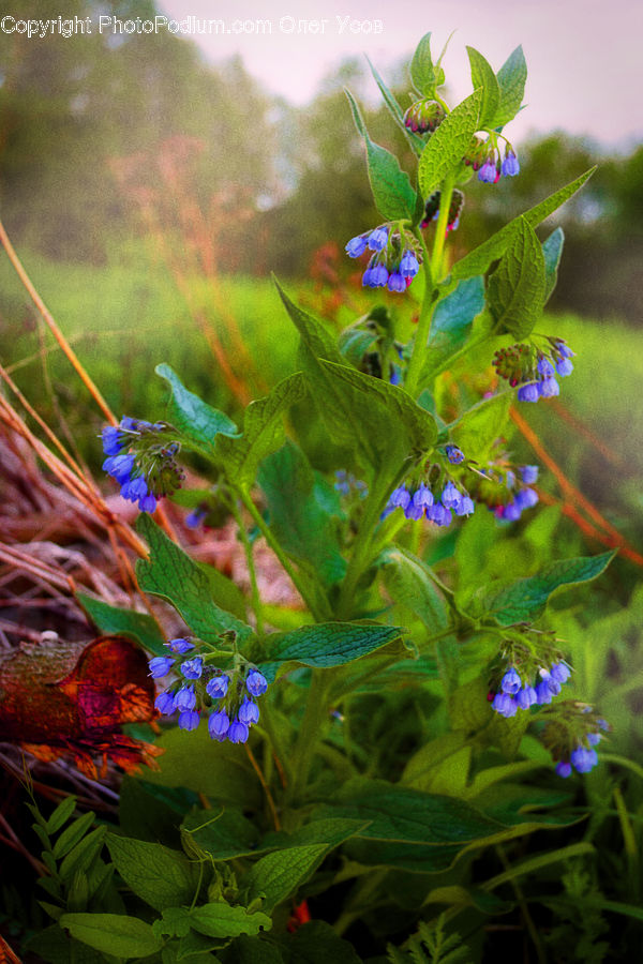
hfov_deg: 34.2
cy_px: 482
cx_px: 322
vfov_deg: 49.6
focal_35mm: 39
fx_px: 1045
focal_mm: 26
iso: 100
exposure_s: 1/60
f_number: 4.5
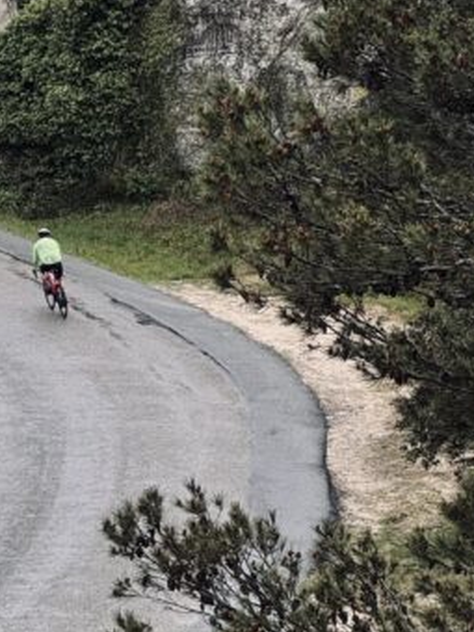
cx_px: -126
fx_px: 4236
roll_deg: +0.4
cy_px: 134
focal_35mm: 232
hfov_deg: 6.4
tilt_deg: -9.3
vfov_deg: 8.5
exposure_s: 1/99
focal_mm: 9
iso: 32
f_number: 2.8
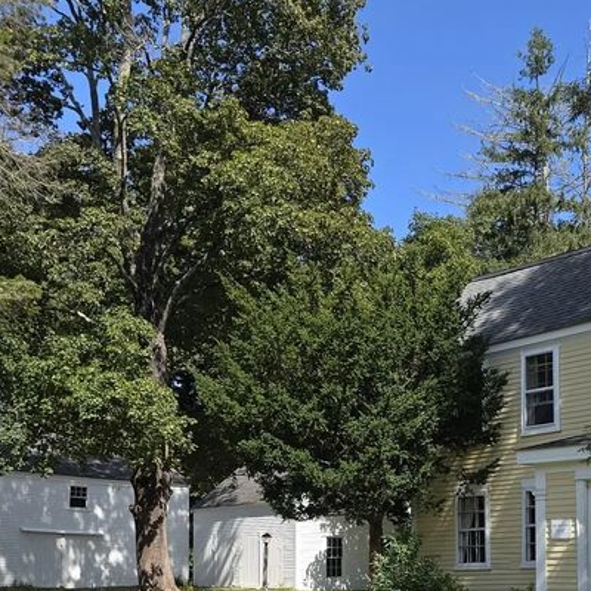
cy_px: 561
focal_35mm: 52
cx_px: 516
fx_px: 1004
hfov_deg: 31.5
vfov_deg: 30.9
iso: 12
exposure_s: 1/542
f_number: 1.7
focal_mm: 6.3
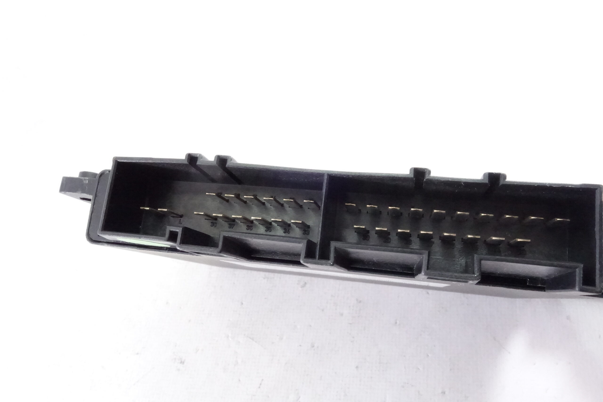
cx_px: 302
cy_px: 201
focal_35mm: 28
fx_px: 469
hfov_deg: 65.5
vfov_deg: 46.4
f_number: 11
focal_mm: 10.4
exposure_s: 1/30
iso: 6400
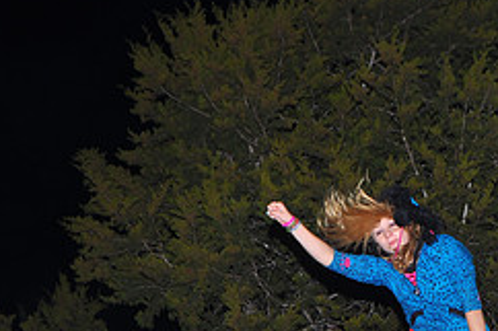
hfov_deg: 17.5
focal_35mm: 115
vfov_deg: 11.7
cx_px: 459
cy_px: 381
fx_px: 1590
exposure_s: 1/60
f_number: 5.6
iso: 200
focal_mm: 32
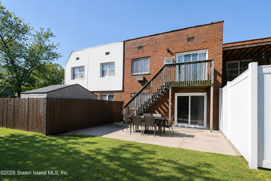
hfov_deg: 100.4
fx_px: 113
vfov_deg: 77.3
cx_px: 136
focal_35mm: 15
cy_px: 90
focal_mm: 10
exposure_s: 1/160
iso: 250
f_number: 9
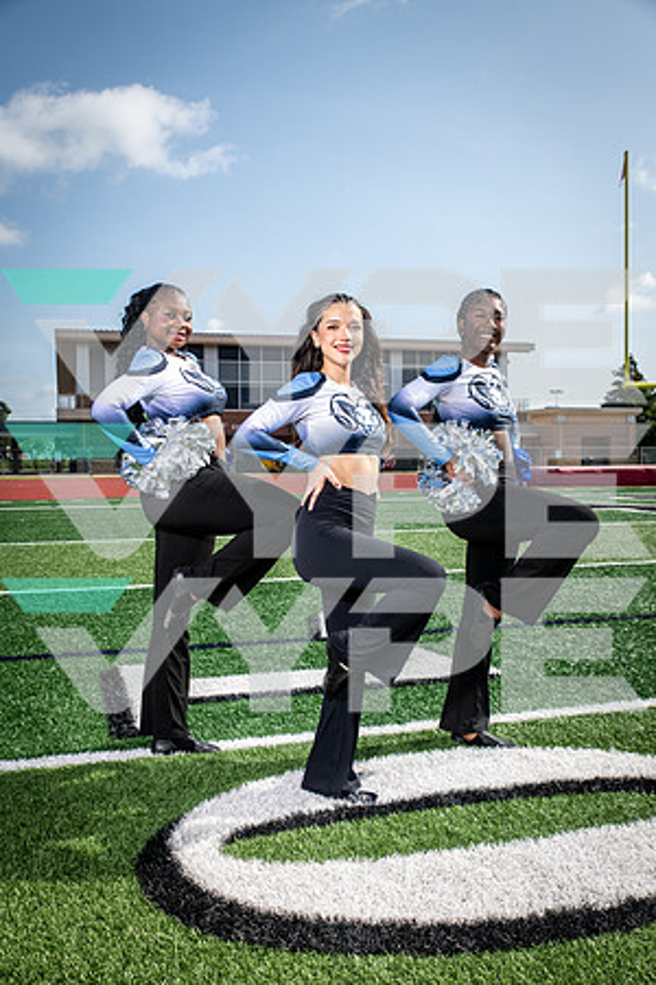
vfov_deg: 54.4
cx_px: 328
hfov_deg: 37.9
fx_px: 957
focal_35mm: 35
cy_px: 492
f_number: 7.1
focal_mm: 35
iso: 125
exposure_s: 1/400
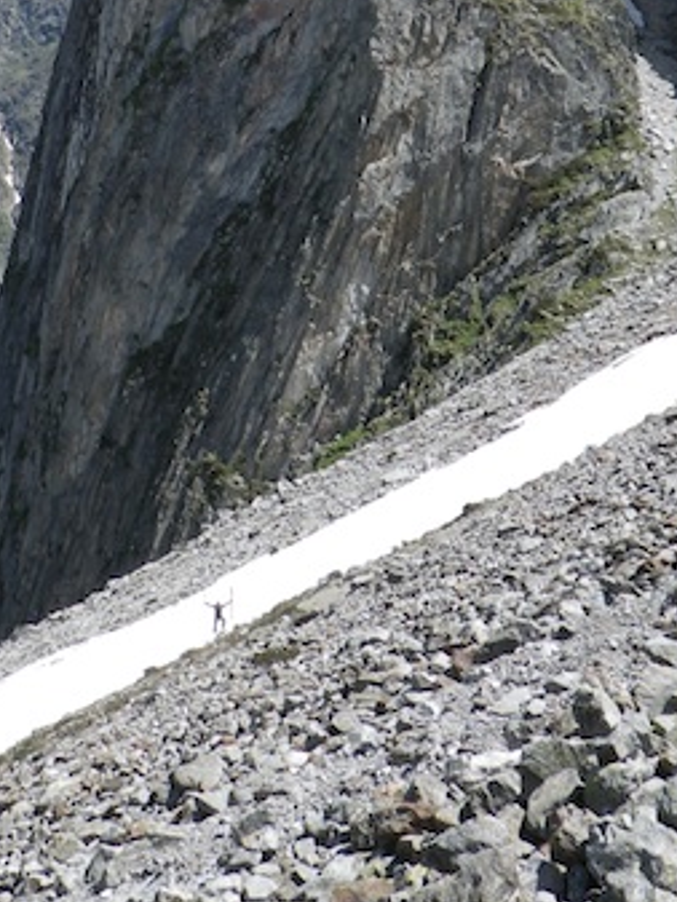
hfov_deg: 23.6
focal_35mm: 62
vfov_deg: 28.6
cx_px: 262
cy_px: -68
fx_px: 1616
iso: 80
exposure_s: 1/400
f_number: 4.2
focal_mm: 5
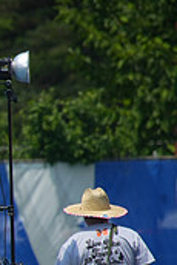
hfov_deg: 1.0
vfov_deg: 1.5
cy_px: 292
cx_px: -251
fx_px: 9943
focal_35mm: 1351
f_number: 5.6
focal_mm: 400
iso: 400
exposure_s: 1/2000
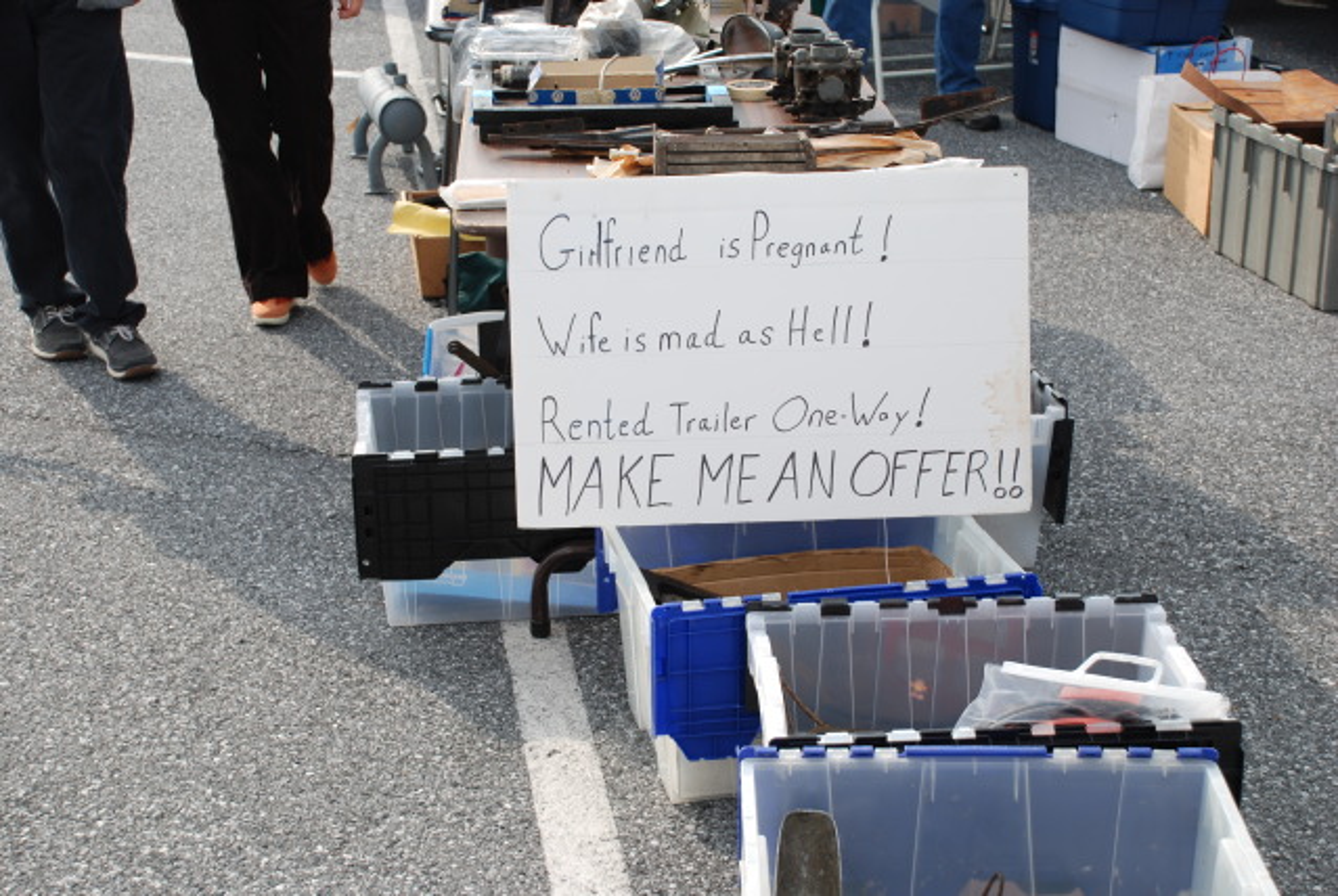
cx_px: 669
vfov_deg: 22.7
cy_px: 448
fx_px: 2233
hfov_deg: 33.4
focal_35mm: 60
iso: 100
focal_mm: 40
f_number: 7.1
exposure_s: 1/200
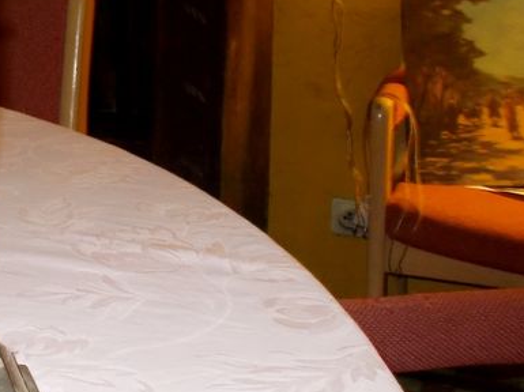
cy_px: 41
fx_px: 1180
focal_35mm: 78
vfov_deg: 18.6
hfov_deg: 23.3
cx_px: -75
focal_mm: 5.3
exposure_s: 1/25
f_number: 3.4
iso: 200
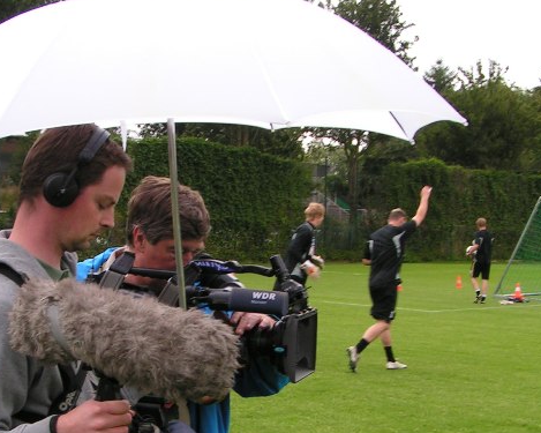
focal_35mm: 65
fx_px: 1041
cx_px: 168
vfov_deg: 23.3
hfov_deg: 28.9
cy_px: 309
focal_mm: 6
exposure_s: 1/125
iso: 50
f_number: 4.5
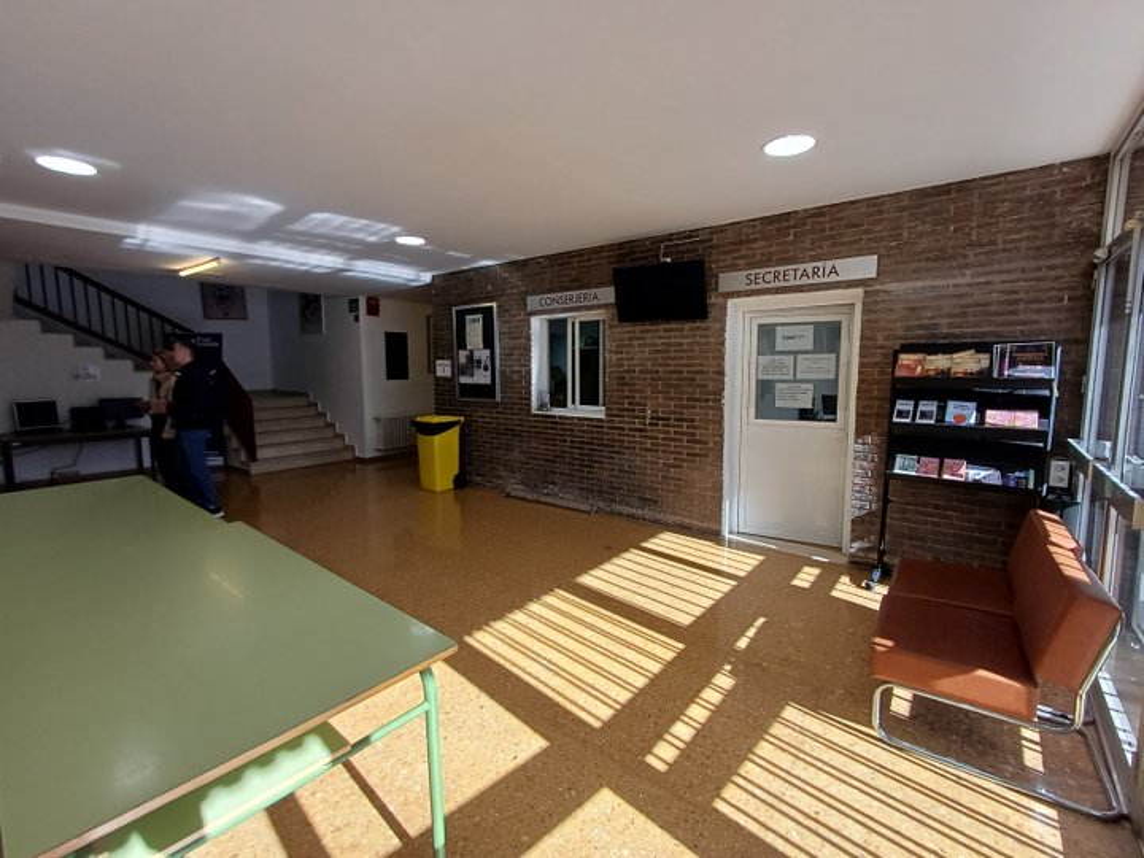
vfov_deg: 78.1
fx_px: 529
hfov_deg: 94.5
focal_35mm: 16
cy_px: 429
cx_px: 572
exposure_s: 1/100
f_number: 2.2
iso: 50
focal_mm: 1.64
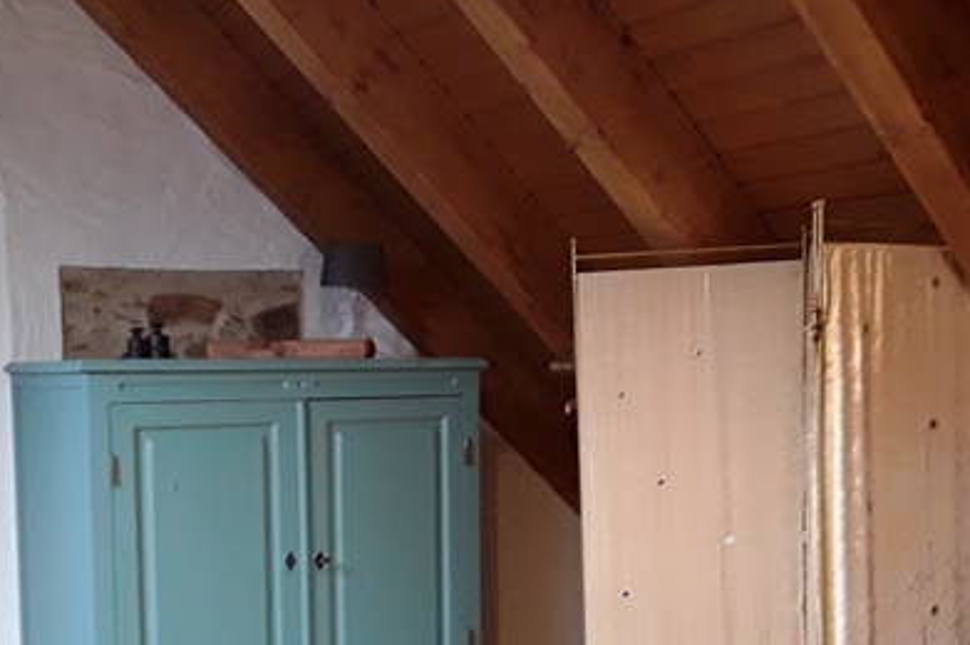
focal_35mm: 46
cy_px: 511
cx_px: 380
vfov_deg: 28.6
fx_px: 1238
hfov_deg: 42.5
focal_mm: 2.91
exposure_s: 1/17
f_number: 1.9
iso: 160
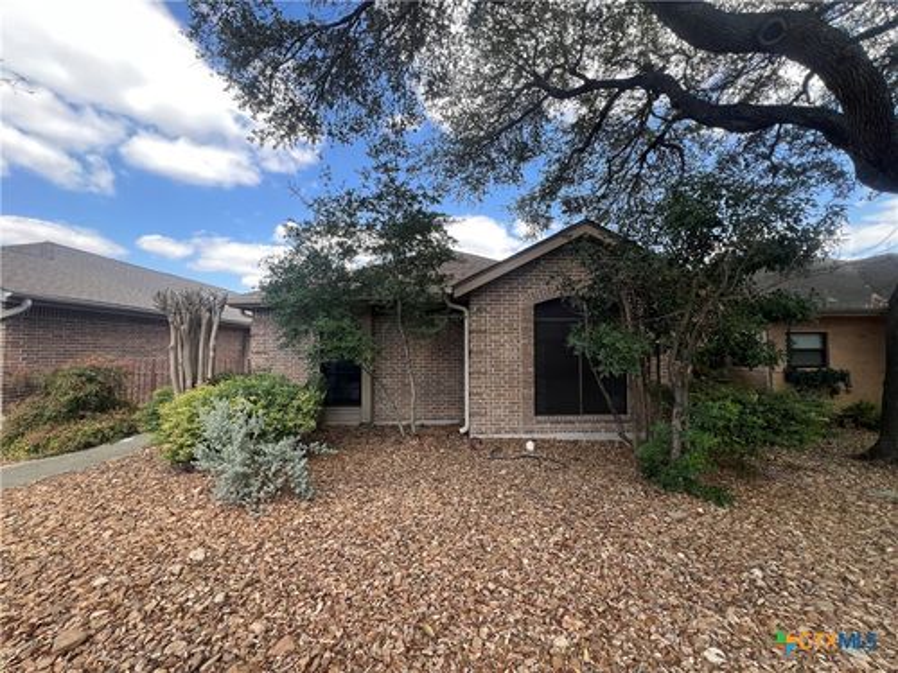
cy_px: 336
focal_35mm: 13
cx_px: 449
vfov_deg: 89.9
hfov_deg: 106.2
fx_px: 337
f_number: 1.8
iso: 32
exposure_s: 1/198
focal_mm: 1.57
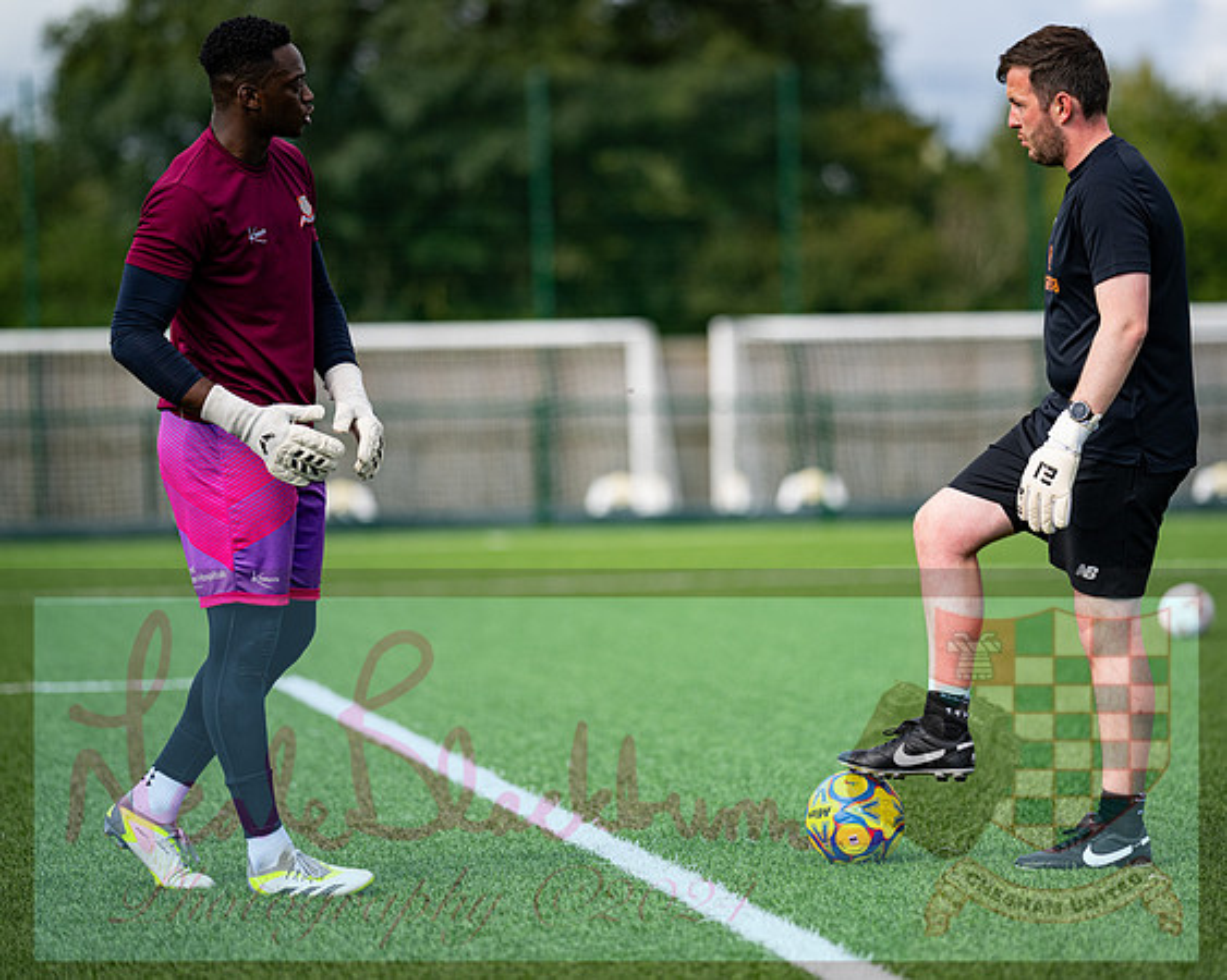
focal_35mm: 152
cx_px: 737
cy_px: 490
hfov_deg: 12.7
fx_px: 5522
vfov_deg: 10.1
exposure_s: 1/4000
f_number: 1.8
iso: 200
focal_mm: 135
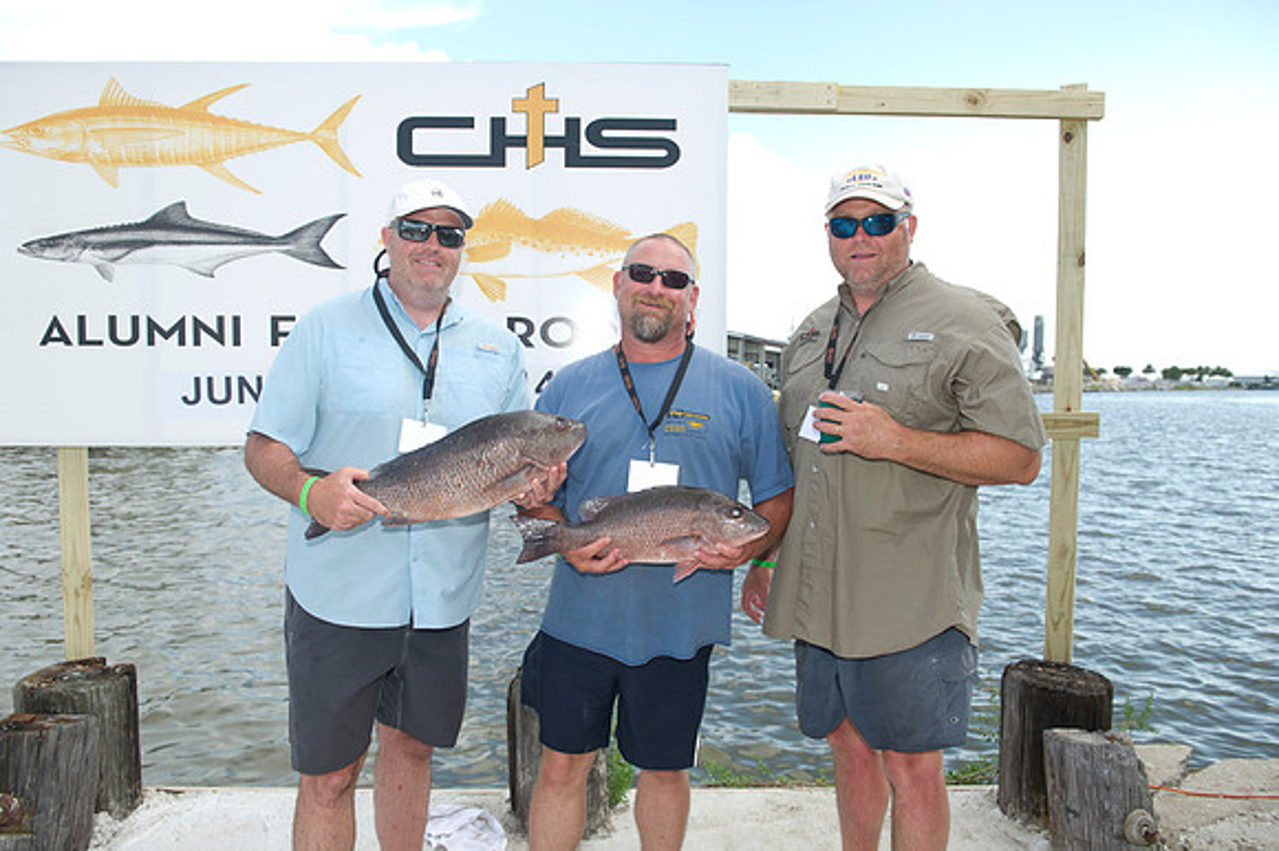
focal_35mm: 27
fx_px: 959
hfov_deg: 67.4
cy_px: 426
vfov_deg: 47.9
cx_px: 640
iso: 125
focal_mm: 27
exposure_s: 1/250
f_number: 5.6
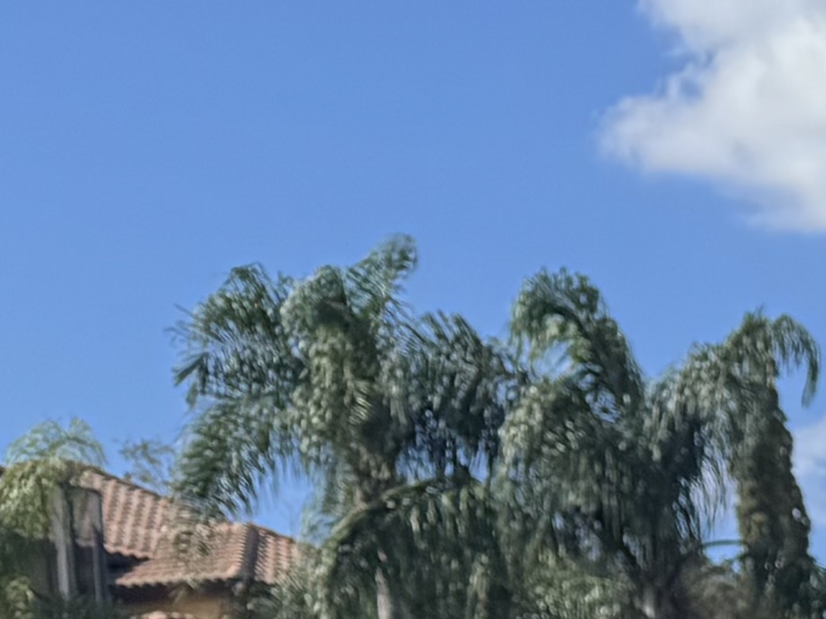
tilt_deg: -10.9
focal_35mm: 150
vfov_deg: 8.4
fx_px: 3578
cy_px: 1843
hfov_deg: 10.7
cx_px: 2131
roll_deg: -0.8
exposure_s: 1/3597
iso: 80
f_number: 1.78
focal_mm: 6.76
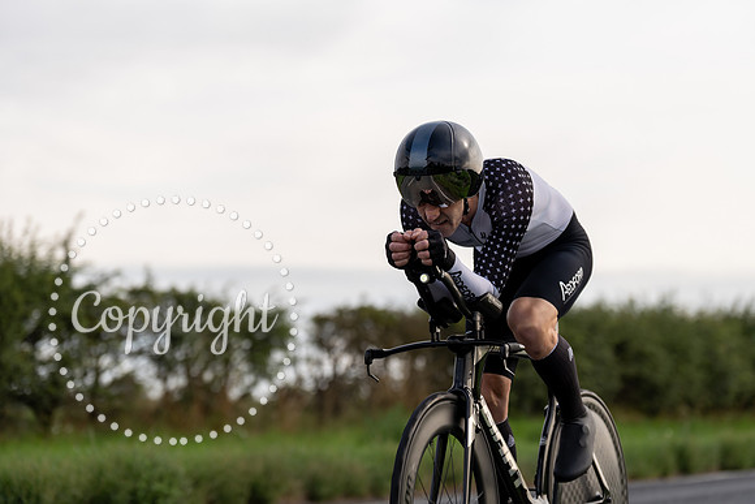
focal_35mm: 111
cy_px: 252
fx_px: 2328
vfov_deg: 12.3
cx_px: 378
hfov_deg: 18.4
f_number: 3.2
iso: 100
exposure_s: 1/1000
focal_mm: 111
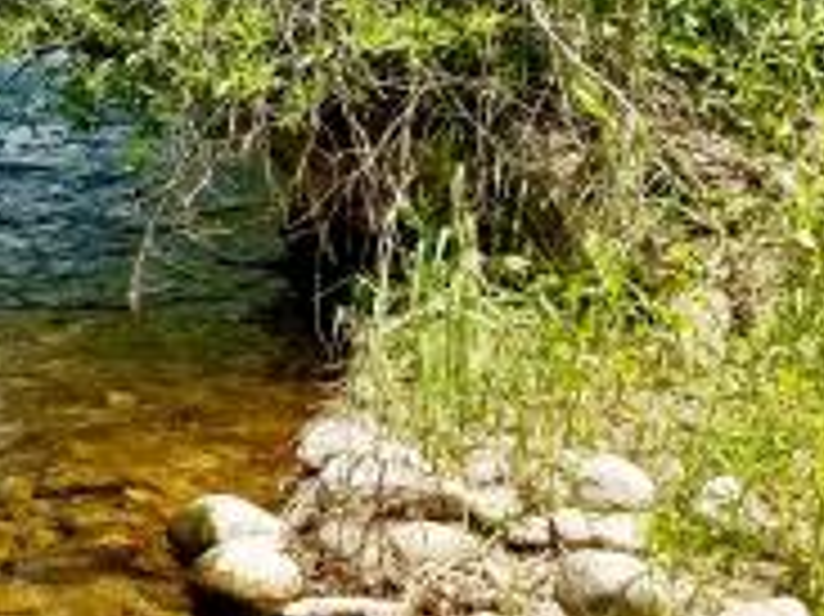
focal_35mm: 91
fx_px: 2165
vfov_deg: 15.7
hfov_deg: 19.2
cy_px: -99
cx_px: -374
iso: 50
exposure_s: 1/1692
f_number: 1.7
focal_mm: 4.2
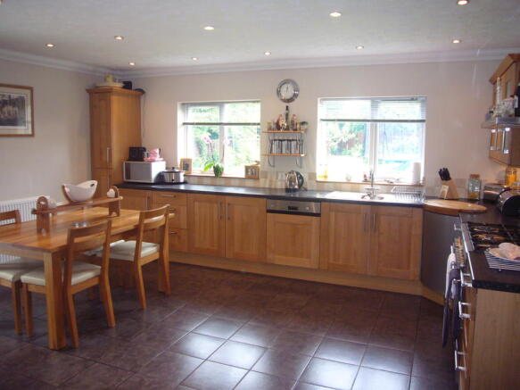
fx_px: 421
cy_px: 195
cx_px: 260
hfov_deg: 63.5
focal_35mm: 28
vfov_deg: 49.7
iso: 160
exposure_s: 1/30
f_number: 2.8
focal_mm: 4.6
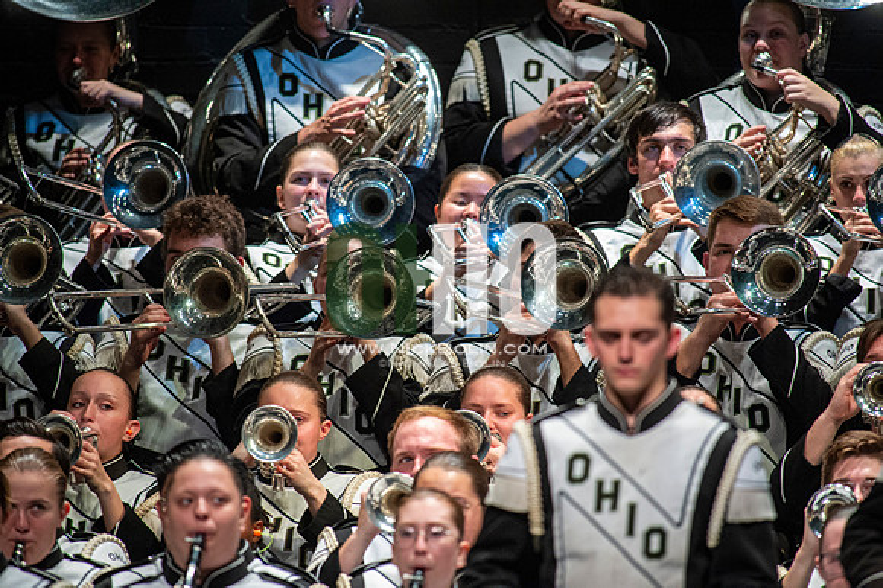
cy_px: 294
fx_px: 14708
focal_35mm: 600
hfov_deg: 3.4
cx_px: 442
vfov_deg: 2.3
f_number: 5.6
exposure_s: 1/400
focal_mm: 600
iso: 5000
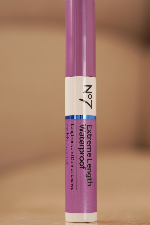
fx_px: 606
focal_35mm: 97
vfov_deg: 21.0
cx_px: 82
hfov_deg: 14.1
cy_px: 115
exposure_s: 1/20
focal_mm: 50
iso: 250
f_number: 2.5
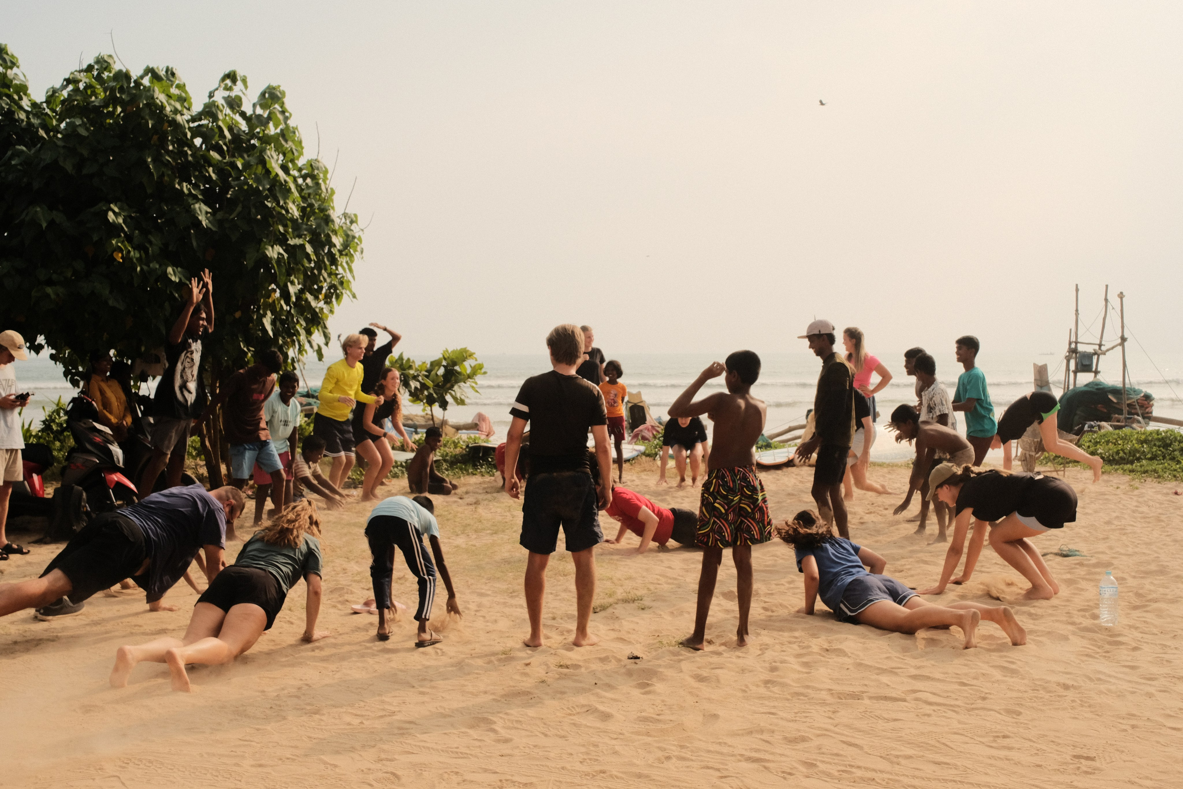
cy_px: 394
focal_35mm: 38
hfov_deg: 50.7
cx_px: 592
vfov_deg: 35.1
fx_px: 1249
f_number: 7.1
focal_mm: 25
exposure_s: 1/1000
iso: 800
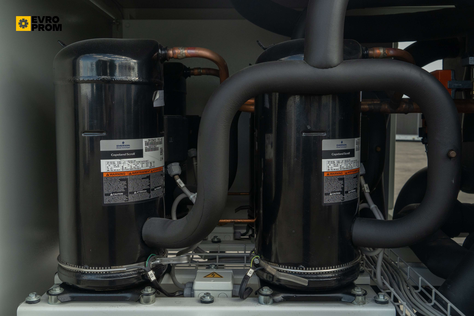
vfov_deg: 38.9
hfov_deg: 55.8
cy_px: 158
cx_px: 237
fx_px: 448
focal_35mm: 34
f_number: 8
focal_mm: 34
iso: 1600
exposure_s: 1/200
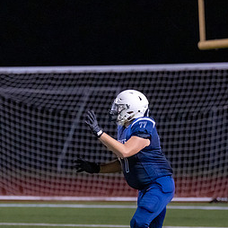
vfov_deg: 4.2
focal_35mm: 421
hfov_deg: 4.2
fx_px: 3137
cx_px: 97
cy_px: 188
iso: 6400
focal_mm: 152
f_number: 2.8
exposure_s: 1/1000
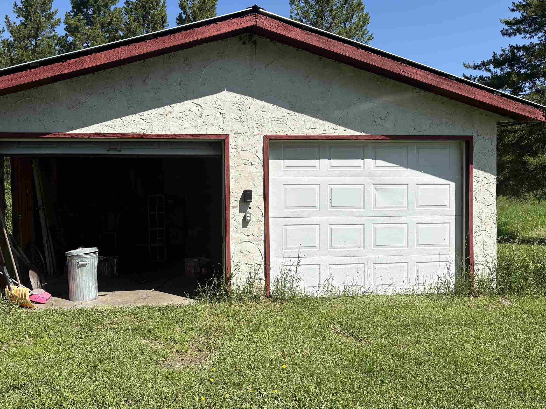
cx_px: 242
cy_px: 188
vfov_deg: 44.1
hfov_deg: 56.7
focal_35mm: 32
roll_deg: +0.5
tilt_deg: -0.7
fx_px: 505
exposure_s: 1/3623
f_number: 1.6
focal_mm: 5.96
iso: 50
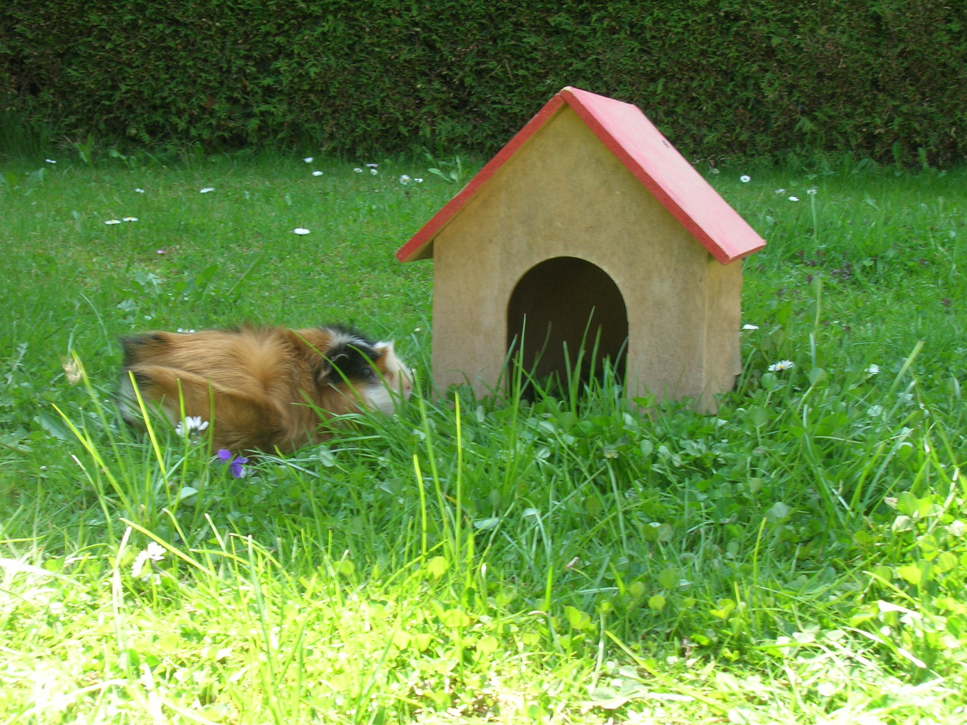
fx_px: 1397
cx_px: 484
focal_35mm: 50
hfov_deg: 38.2
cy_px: 362
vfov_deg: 29.1
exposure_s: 1/25.6
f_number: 5.6
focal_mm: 8.4
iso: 50
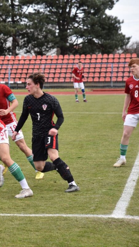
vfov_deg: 11.4
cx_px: -38
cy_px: 123
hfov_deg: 6.4
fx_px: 1238
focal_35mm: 189
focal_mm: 120
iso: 200
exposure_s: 1/250
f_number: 8
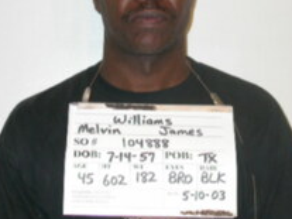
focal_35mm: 100
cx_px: 138
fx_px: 843
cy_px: 70
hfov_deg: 19.6
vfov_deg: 14.7
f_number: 3.1
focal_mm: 12.6
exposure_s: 1/60.3
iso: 100
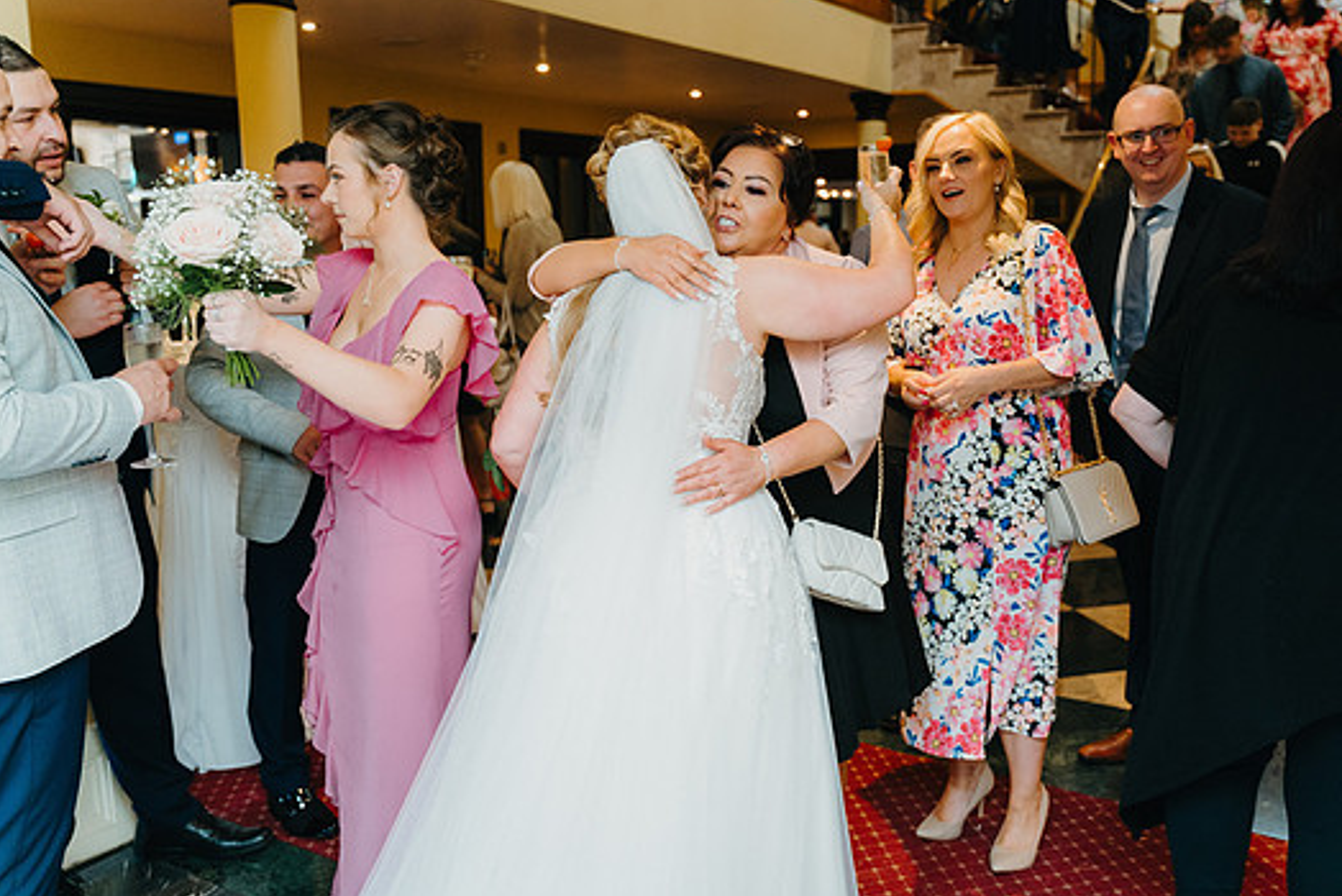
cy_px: 416
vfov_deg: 42.4
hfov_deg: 60.2
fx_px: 1156
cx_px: 732
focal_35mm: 31
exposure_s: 1/160
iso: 1250
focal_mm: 28
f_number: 2.8
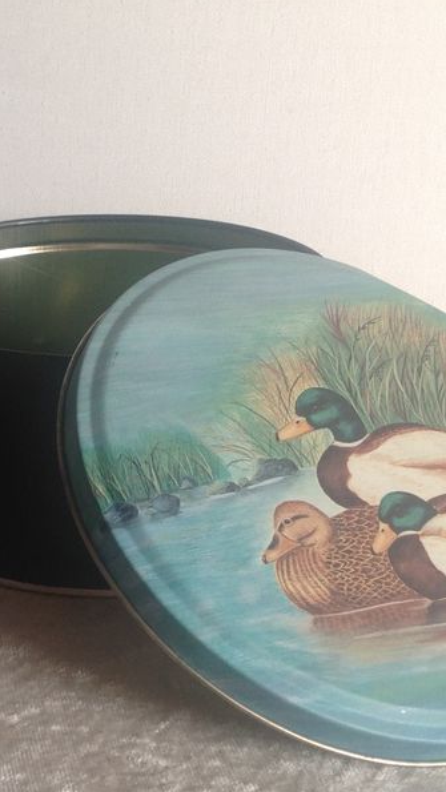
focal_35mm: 64
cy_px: 419
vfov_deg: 32.8
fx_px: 1345
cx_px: -39
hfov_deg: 18.2
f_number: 2.4
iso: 50
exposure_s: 1/30
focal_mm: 4.28
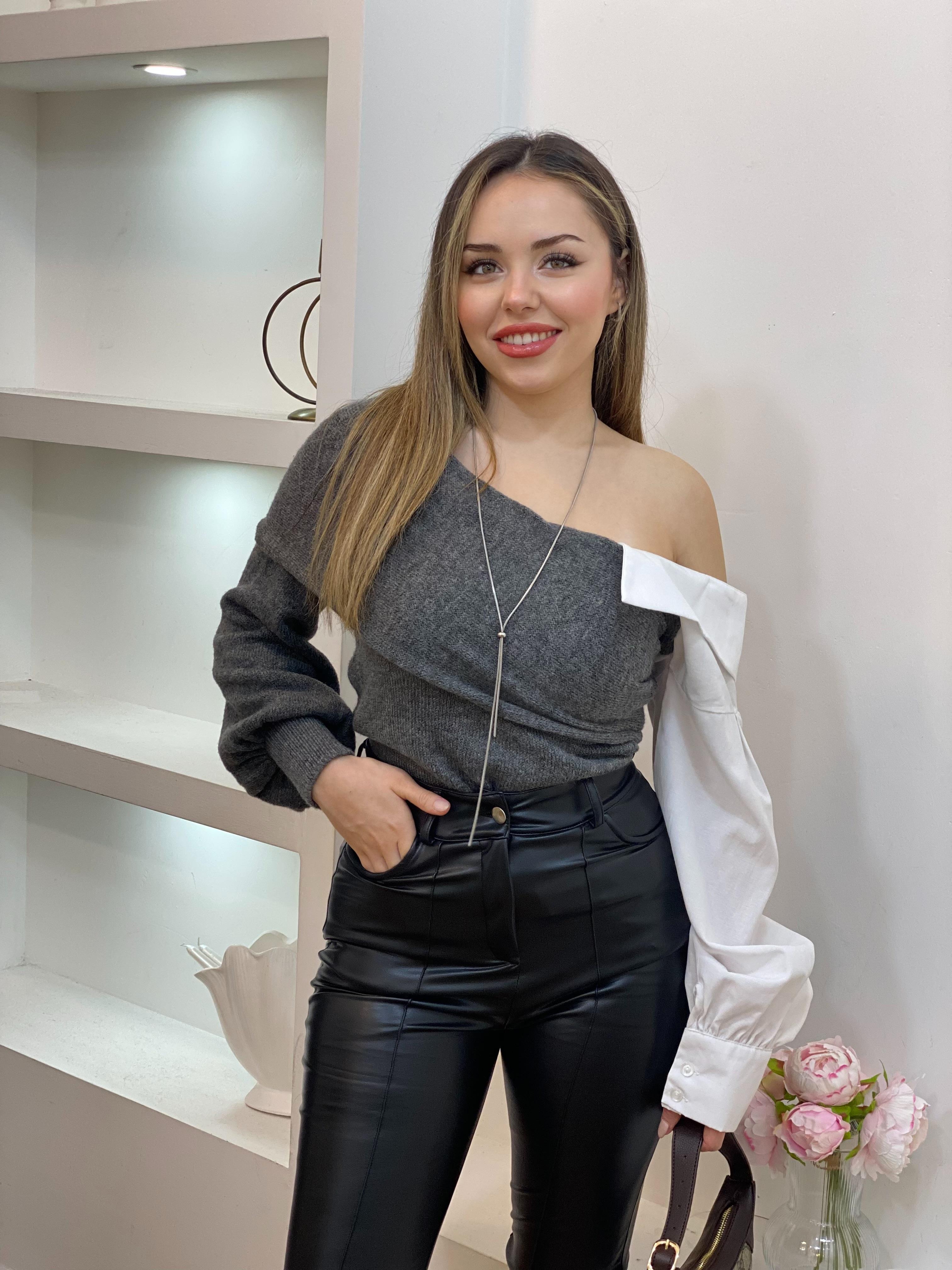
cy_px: 635
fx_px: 1907
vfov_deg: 36.8
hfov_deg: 28.0
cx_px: 476
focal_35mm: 52
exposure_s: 1/100
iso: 100
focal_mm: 6
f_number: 2
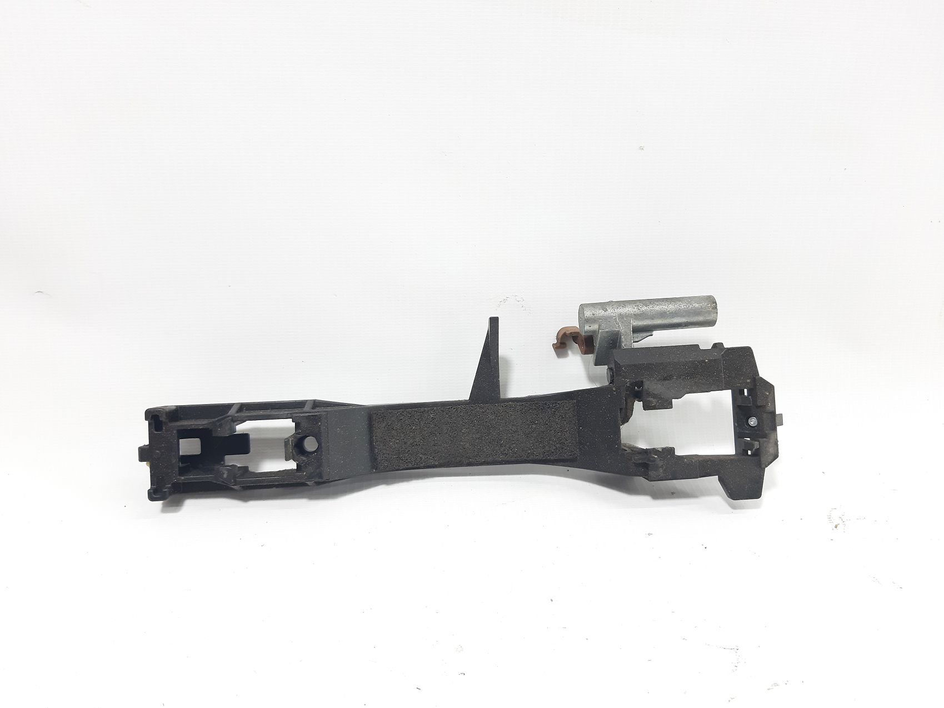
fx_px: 736
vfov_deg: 51.3
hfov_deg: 65.3
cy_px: 354
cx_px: 472
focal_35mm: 27
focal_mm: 3.93
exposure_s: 1/50
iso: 80
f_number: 1.7
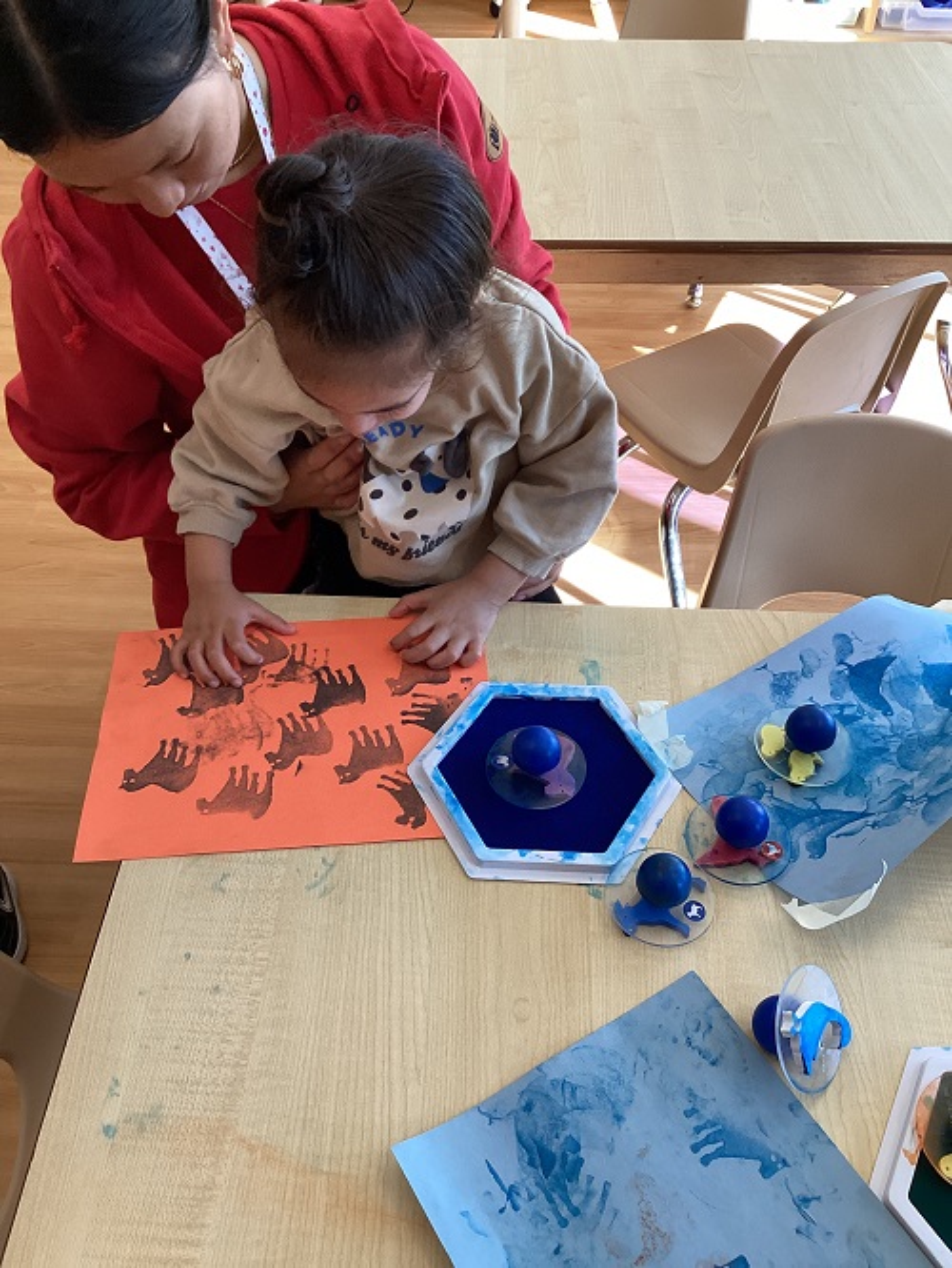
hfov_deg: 45.5
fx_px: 1136
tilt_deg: -46.6
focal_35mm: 31
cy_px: 634
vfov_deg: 58.3
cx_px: 476
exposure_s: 1/120
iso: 100
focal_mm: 3.3
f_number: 2.4
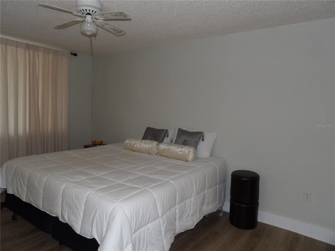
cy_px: 126
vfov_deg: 56.8
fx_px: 232
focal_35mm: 24
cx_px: 168
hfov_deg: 71.6
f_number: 3.2
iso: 200
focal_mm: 4.3
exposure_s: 1/33
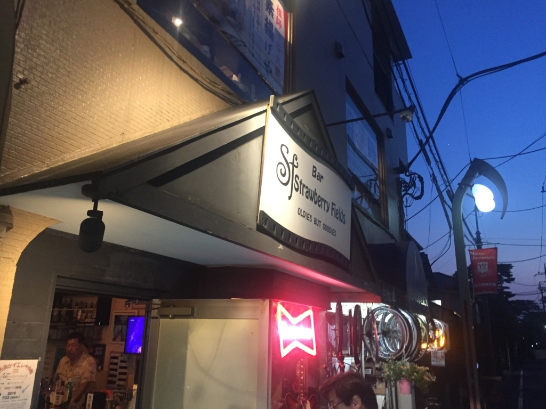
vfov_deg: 48.2
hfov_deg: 61.7
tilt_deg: +17.9
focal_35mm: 29
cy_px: 204
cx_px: 273
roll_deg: -1.0
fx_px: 457
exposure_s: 1/30
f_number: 2.2
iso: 250
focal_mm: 4.15
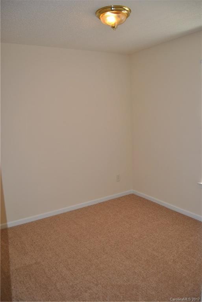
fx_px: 227
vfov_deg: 67.4
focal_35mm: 27
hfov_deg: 48.0
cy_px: 151
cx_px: 101
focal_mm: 18
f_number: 3.5
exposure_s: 1/60
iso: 200
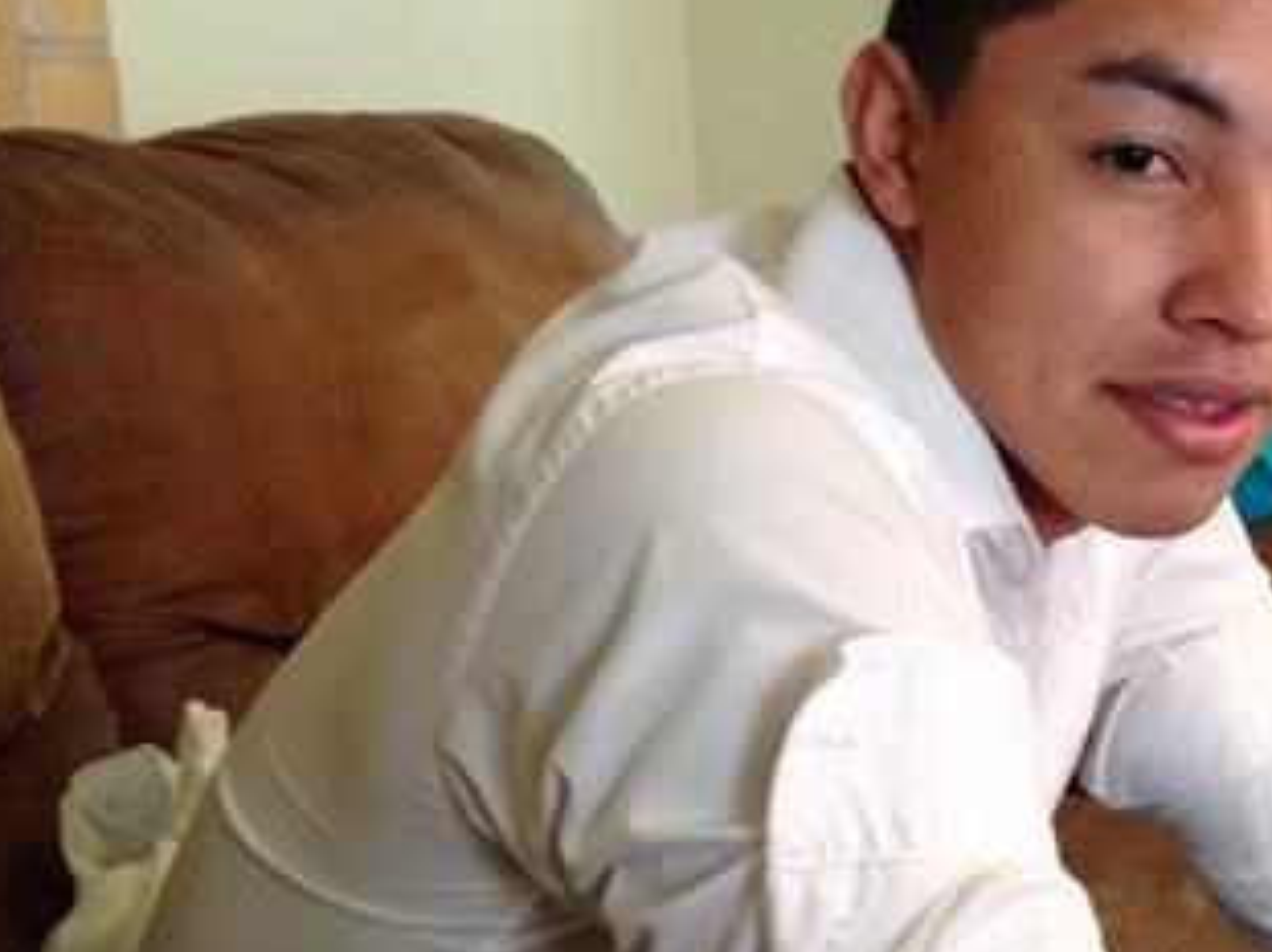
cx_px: 1108
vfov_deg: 21.2
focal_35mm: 69
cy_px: 597
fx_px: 2534
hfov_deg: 27.3
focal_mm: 4.12
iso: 125
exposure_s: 1/20
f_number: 2.4
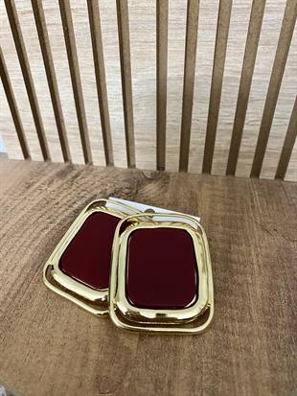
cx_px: 148
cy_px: 198
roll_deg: +3.4
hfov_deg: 54.9
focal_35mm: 25
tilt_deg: -44.6
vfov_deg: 69.4
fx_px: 286
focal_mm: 4.25
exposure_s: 1/25
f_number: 1.8
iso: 500
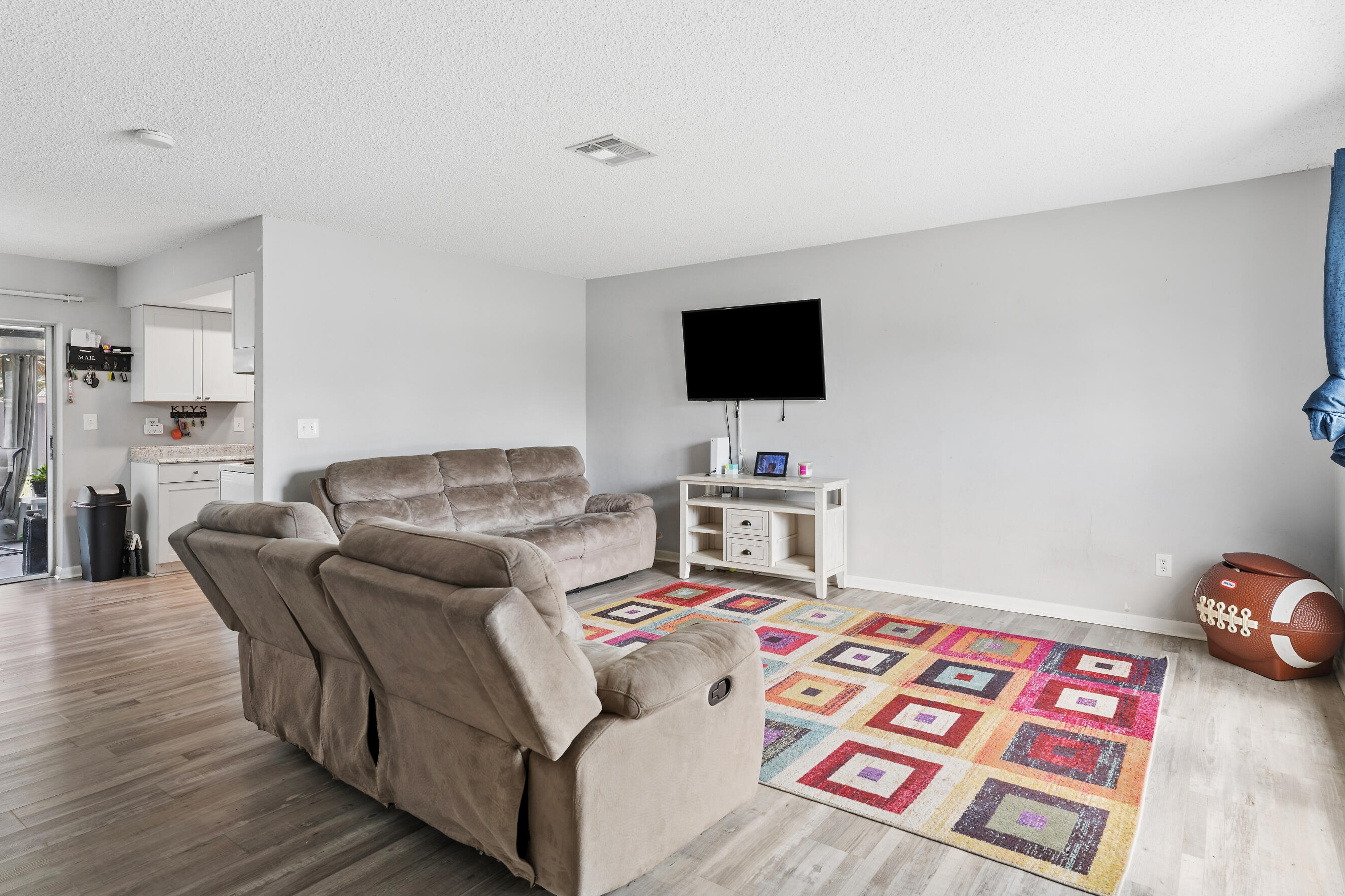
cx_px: 754
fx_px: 698
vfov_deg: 65.3
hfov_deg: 87.5
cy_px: 403
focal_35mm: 19
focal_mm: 16.6
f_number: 8
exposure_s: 1/8
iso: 200
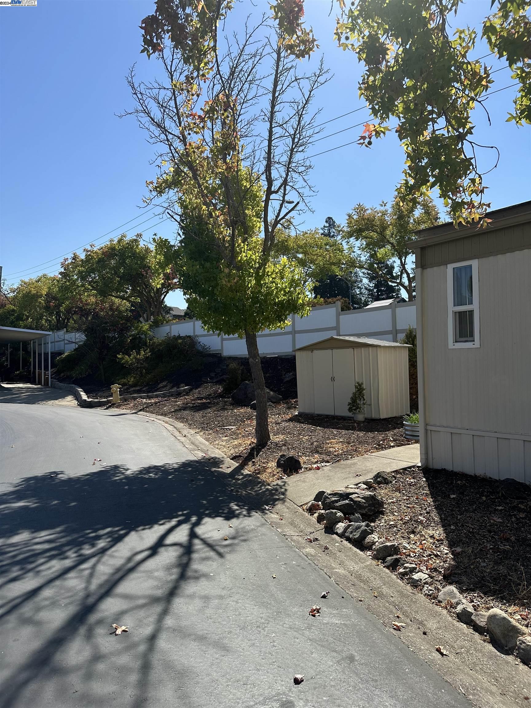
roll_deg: +1.1
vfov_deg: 71.6
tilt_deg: +3.4
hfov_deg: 56.8
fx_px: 491
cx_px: 266
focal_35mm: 24
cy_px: 354
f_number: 1.78
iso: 80
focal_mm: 6.86
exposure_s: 1/4762
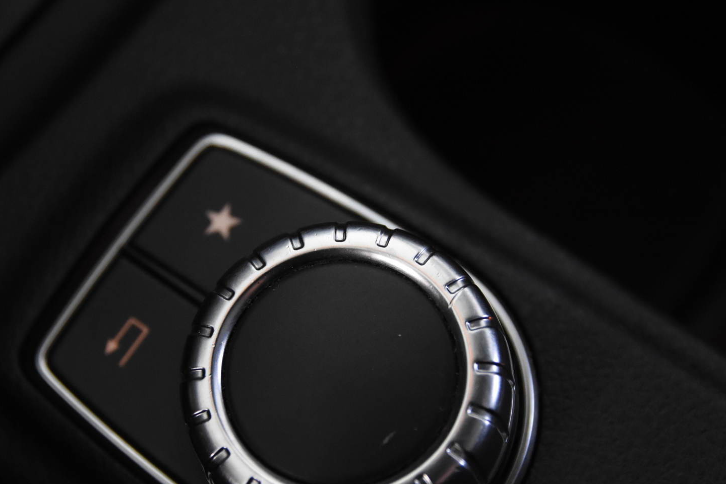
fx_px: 2017
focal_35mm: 100
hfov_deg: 20.4
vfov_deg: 13.7
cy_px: 318
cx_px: 362
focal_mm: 50
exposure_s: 1/80
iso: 3200
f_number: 3.8
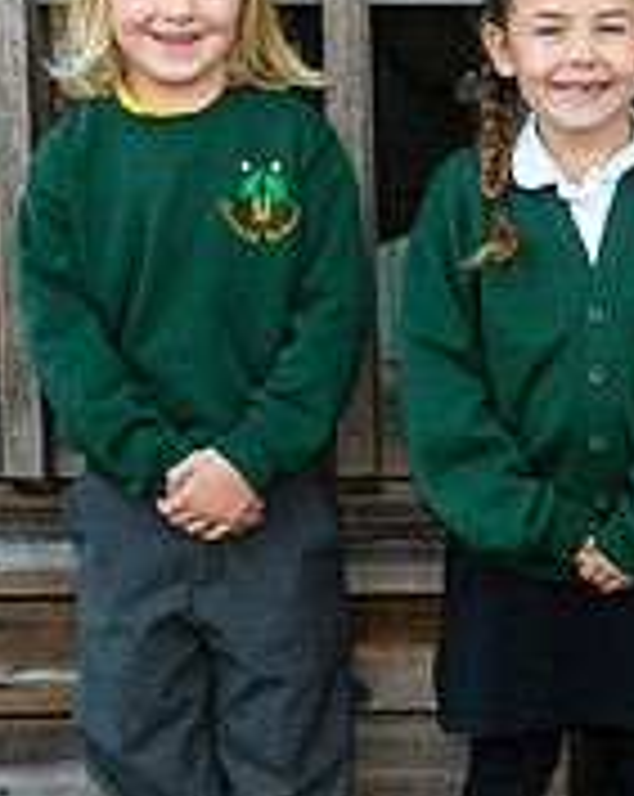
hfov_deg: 8.5
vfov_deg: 11.2
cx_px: 1255
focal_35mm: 172
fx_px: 4045
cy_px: 219
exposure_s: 1/80
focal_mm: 35
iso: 400
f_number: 7.1
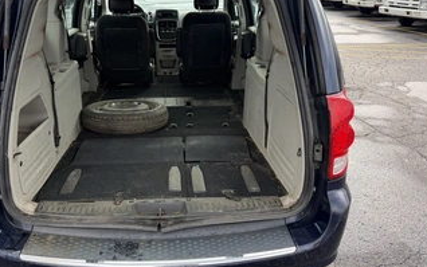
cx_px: 177
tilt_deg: -16.9
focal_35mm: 32
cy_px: 91
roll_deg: -2.5
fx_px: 373
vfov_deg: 39.0
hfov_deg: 59.3
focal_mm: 6.76
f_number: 1.78
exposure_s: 1/307
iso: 100
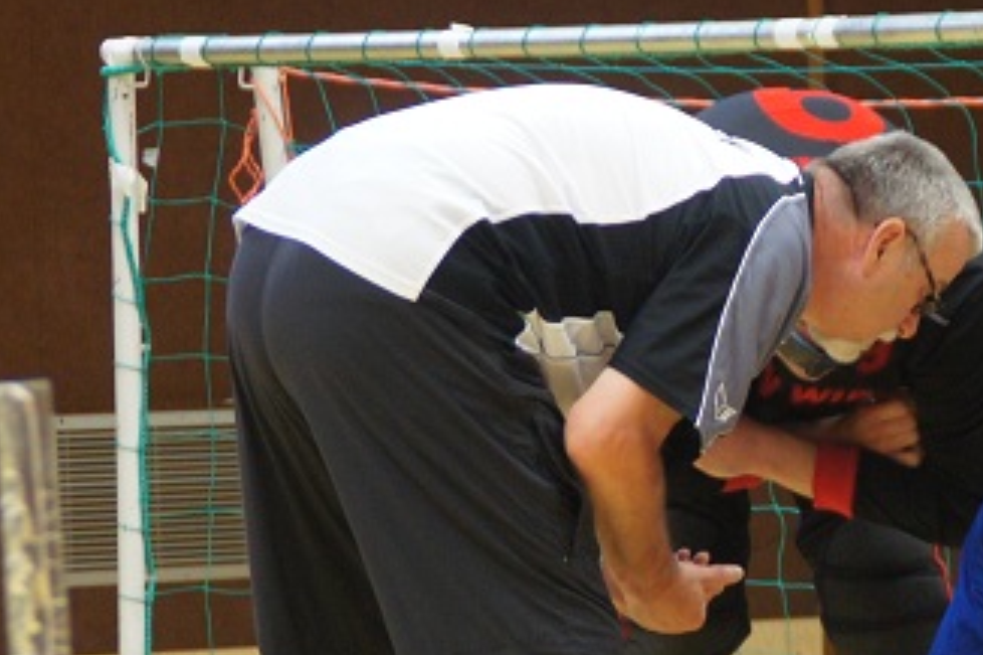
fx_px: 10043
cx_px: 989
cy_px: 525
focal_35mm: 368
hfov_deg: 5.6
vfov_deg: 3.7
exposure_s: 1/25
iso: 1600
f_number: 5.6
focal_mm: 100
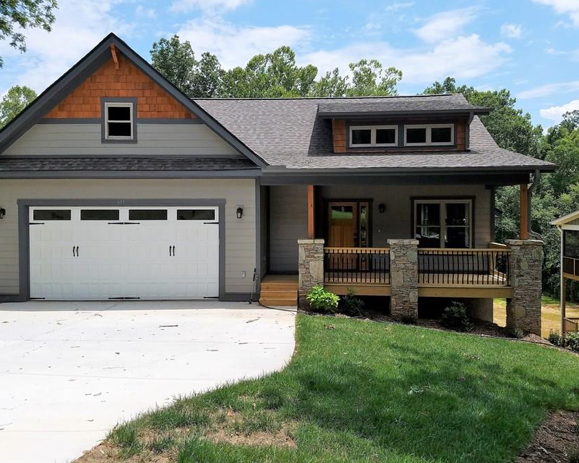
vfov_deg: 47.1
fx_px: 531
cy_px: 208
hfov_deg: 57.1
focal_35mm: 31
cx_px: 302
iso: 50
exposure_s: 1/3336
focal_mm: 4.2
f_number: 1.7
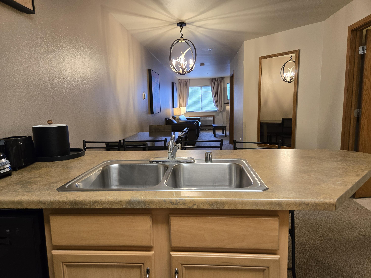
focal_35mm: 23
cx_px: 186
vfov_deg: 58.9
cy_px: 139
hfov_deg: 73.9
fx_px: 247
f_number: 1.8
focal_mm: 5.4
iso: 320
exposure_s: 1/120
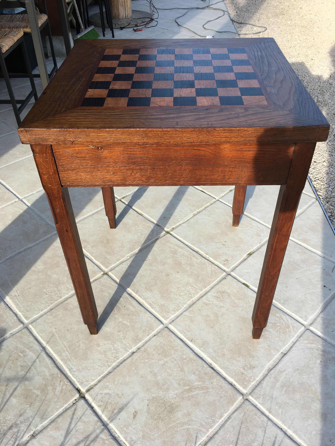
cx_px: 168
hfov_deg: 48.2
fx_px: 374
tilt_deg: -39.8
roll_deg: +0.6
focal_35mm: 29
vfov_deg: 61.7
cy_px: 223
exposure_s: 1/460
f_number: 2.2
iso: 25
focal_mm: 4.15
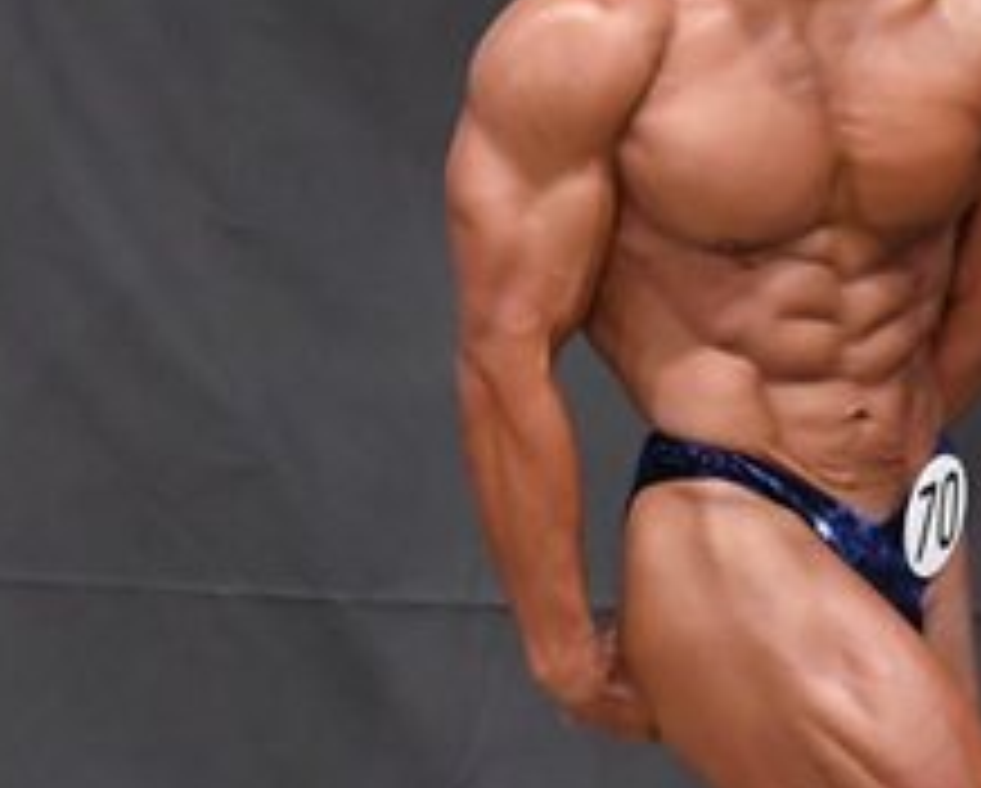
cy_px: 464
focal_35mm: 799
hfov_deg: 2.4
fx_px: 23229
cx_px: 173
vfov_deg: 1.9
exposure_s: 1/400
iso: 6400
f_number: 5.6
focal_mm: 160
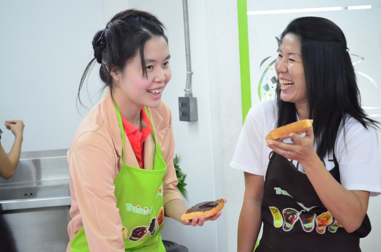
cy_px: 126
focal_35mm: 75
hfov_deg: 27.0
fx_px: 792
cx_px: 190
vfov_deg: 18.1
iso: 3200
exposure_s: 1/30
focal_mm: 50
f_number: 5.6
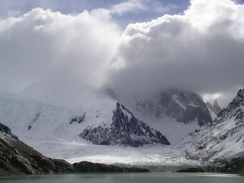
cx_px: 122
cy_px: 92
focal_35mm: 52
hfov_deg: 36.8
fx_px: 367
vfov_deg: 28.0
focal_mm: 10.9
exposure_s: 1/863
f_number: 7.5
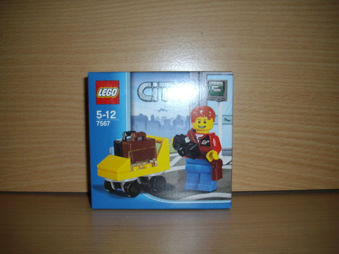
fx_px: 362
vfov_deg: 38.7
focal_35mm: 37
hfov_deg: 50.1
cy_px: 127
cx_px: 170
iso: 160
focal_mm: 6.2
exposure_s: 1/50
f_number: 2.8
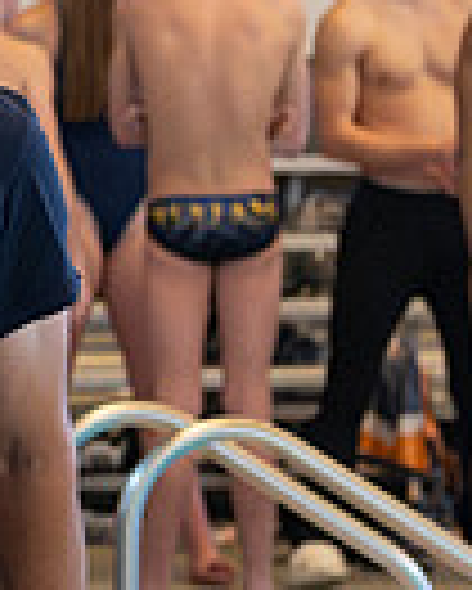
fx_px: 7151
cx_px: -741
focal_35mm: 410
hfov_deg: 3.7
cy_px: 248
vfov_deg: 4.7
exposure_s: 1/160
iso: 5600
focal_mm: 70
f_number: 5
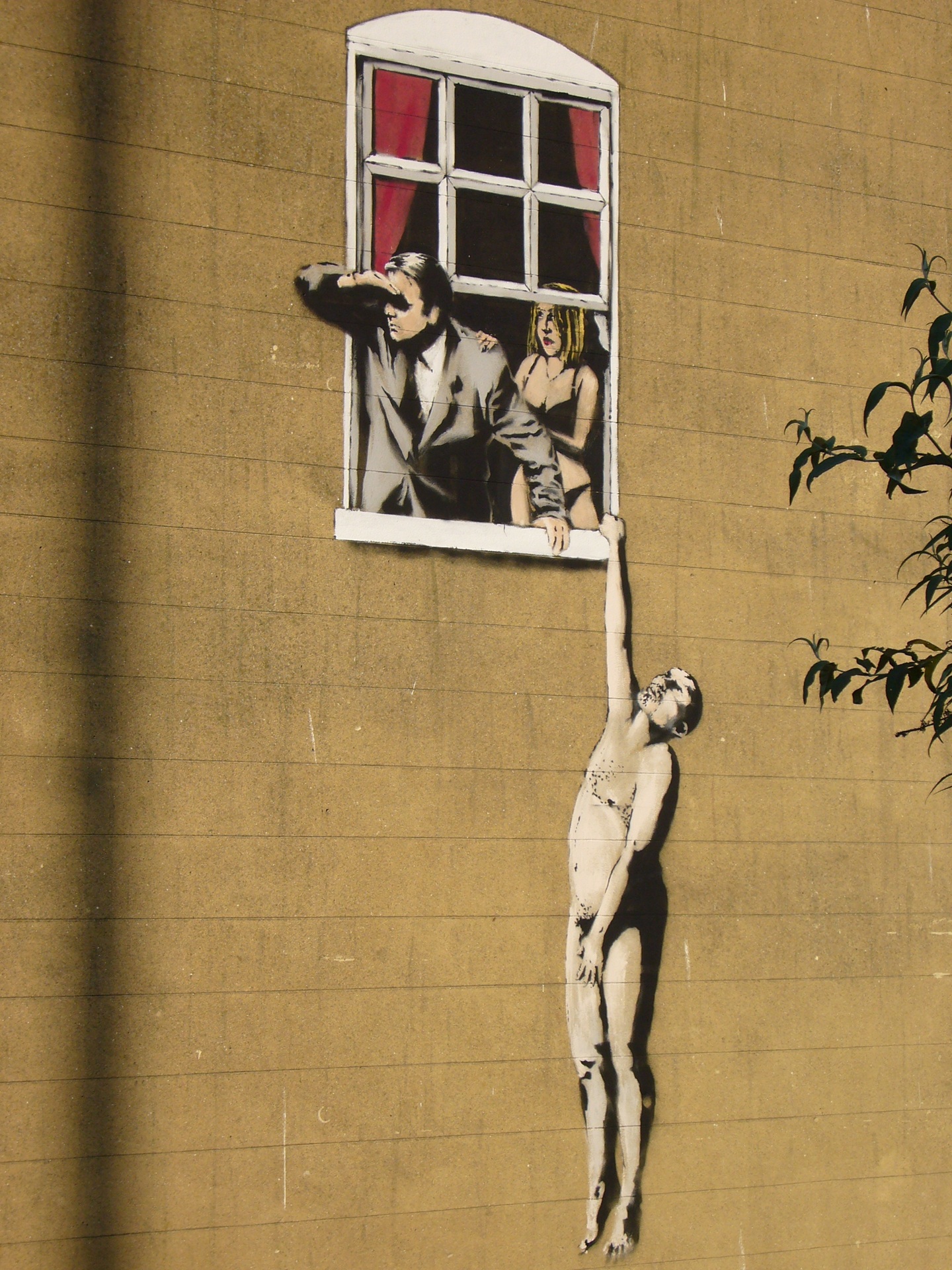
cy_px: 635
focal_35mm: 73
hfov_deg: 20.2
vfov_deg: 26.7
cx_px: 476
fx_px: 2677
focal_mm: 12
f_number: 4.5
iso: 80
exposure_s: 1/400
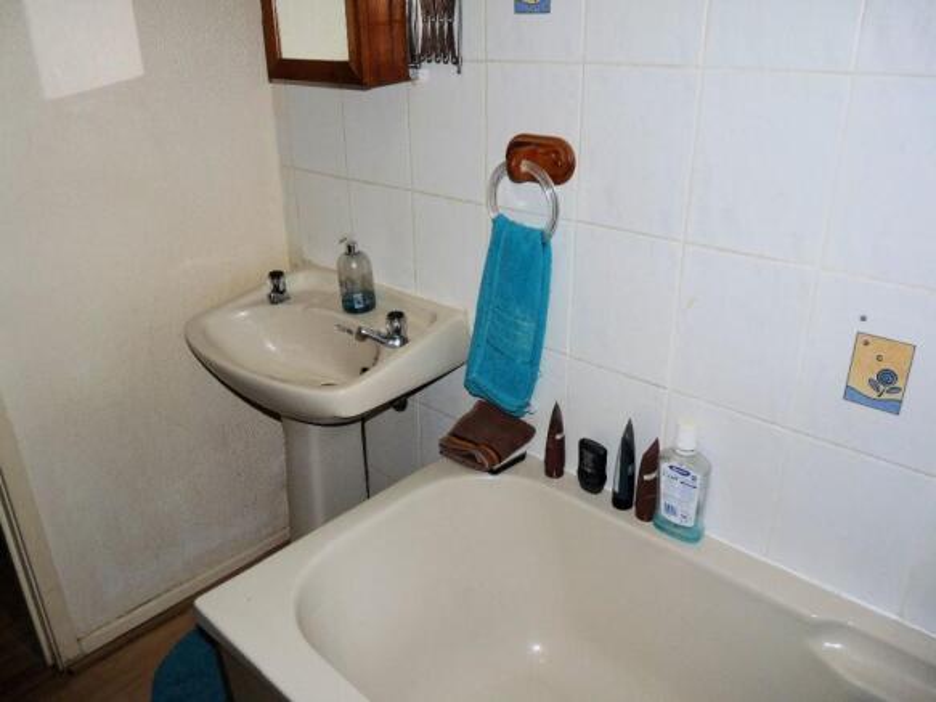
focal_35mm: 27
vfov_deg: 51.3
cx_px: 468
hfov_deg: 65.3
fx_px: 730
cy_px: 351
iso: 100
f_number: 2.8
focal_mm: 4.8
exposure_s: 1/30
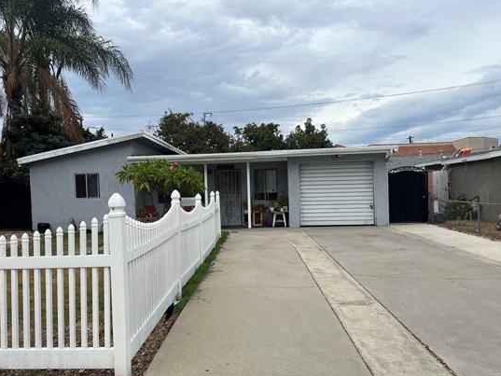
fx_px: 449
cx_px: 228
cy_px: 206
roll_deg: +1.6
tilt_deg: -2.4
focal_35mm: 31
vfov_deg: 45.4
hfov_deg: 58.2
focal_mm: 5.7
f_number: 1.5
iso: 50
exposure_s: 1/4444
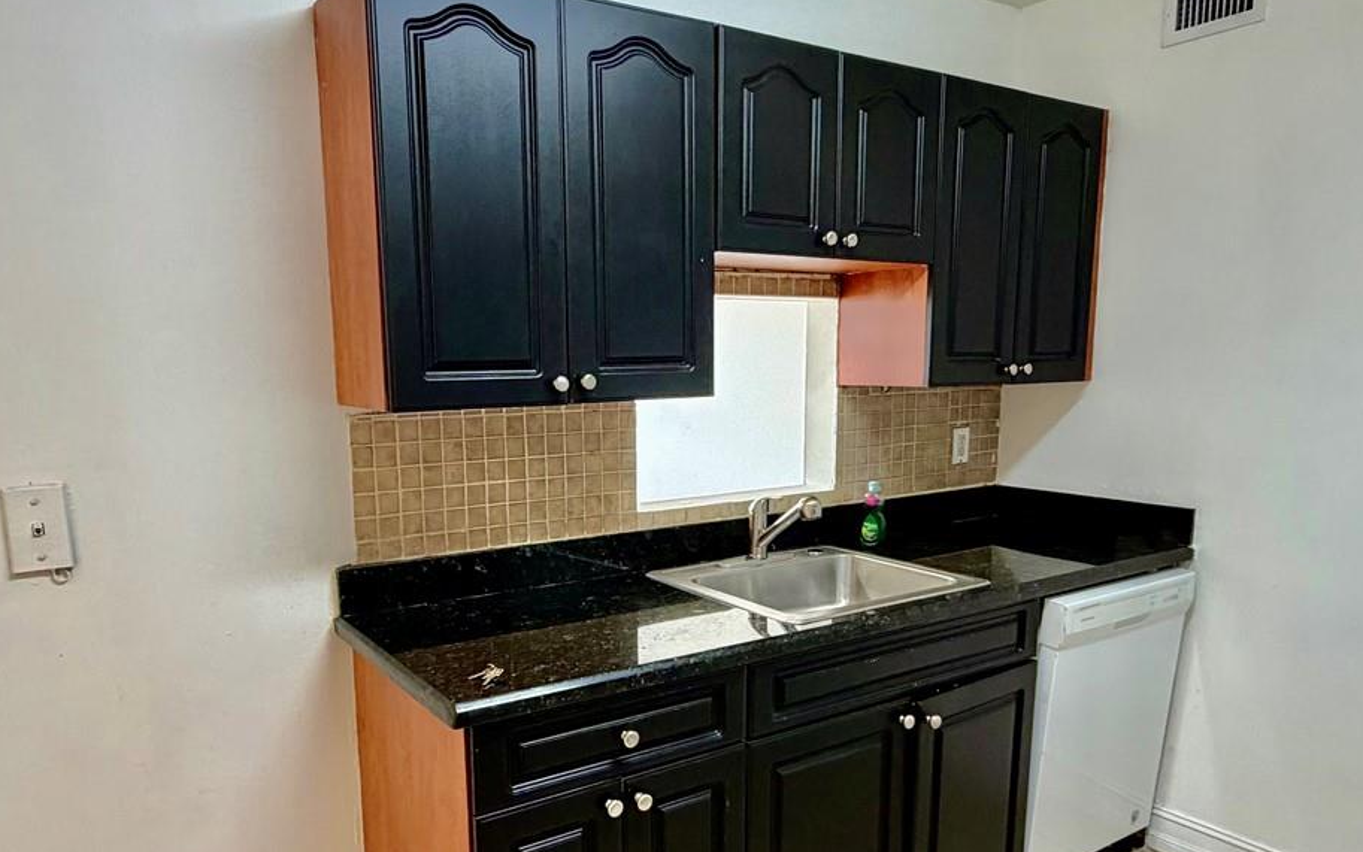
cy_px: 522
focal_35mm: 26
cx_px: 629
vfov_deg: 47.3
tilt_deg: -10.2
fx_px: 966
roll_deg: +0.8
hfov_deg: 70.3
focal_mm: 2.22
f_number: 2.2
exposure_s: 1/60
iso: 320
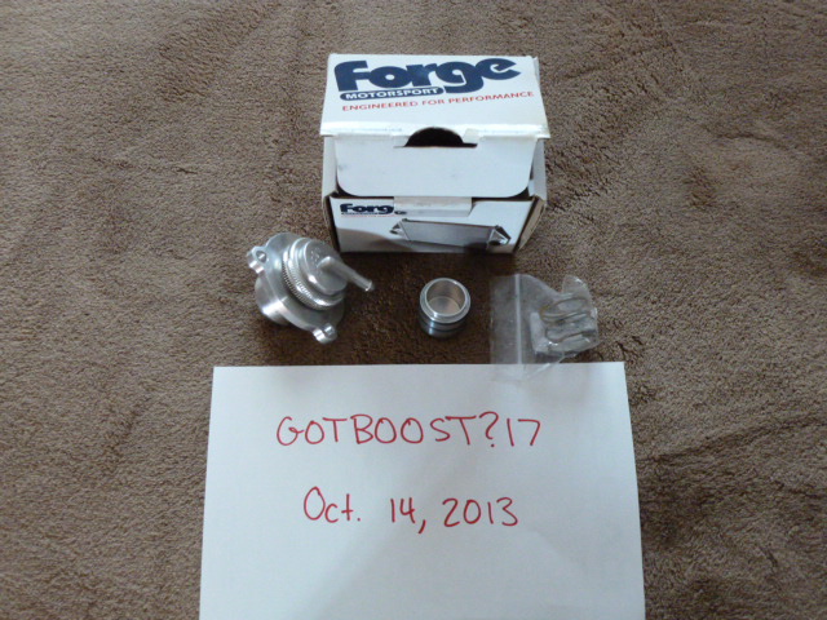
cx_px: 414
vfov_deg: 42.9
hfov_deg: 55.4
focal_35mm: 33
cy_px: 310
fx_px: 788
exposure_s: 1/13
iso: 800
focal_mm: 5.9
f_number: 3.6
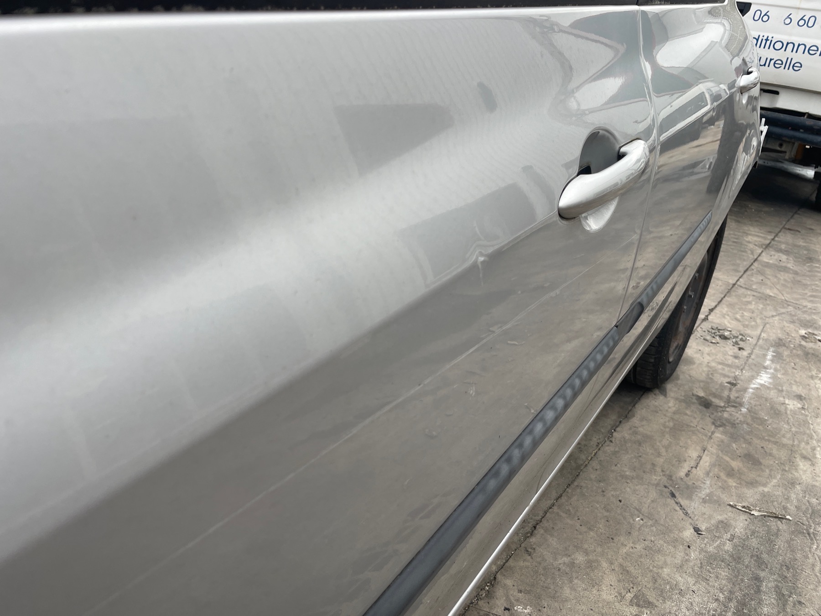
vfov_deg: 53.1
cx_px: 410
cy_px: 308
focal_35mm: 26
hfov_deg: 67.3
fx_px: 617
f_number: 1.6
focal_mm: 4.2
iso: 32
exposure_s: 1/358
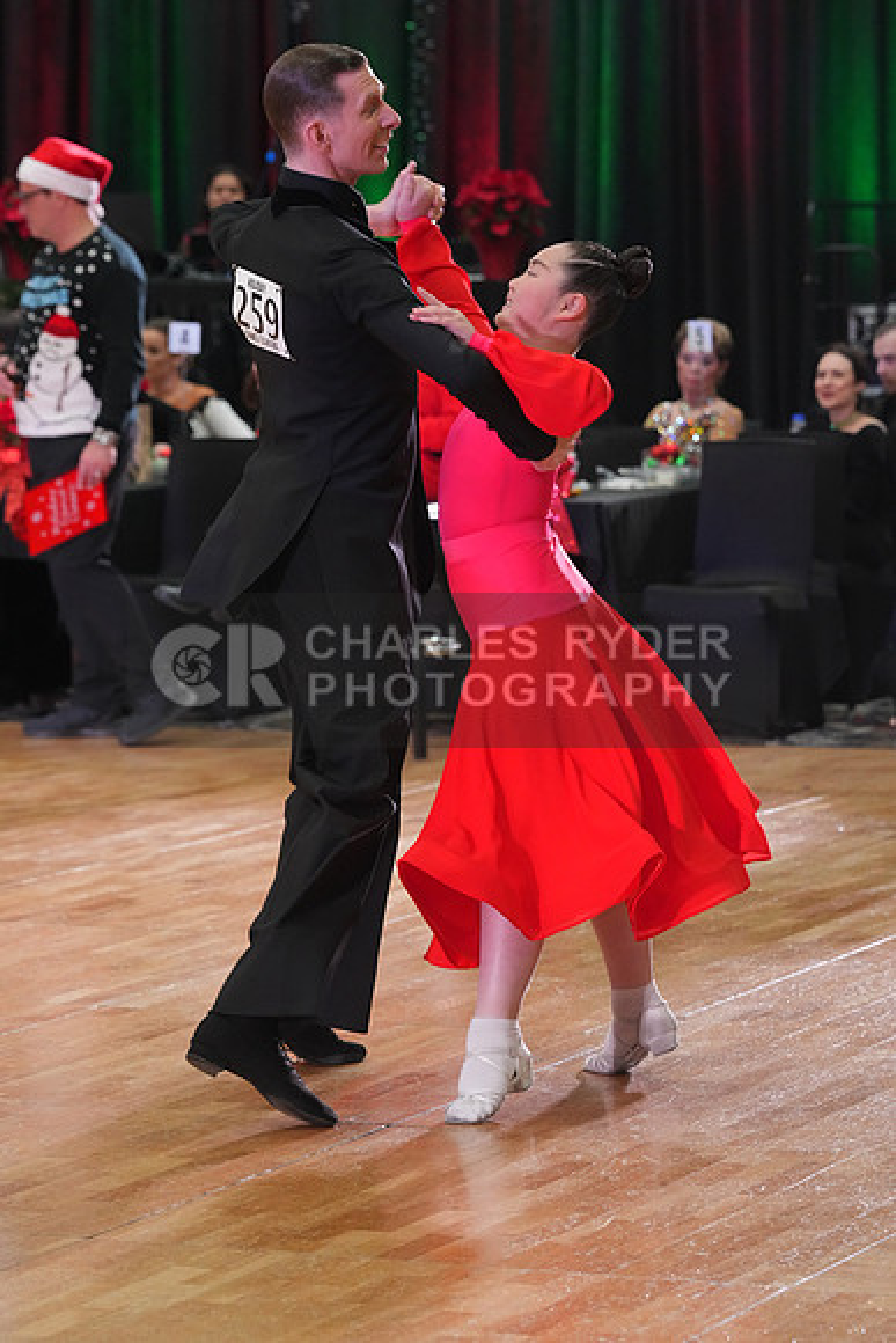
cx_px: 448
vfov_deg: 14.5
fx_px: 5260
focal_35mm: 141
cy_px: 672
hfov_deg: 9.7
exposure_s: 1/200
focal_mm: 141
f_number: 5.6
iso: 4000
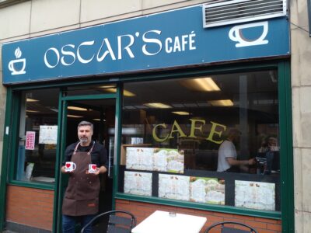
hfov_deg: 65.3
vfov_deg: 51.4
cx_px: 156
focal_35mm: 27
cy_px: 116
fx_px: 243
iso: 40
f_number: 1.9
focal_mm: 3.6
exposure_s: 1/162
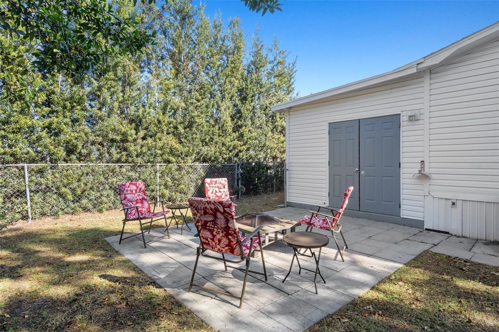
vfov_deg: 64.5
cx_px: 250
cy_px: 166
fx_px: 263
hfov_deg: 86.9
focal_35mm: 19
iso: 320
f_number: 8
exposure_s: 1/50
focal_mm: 19
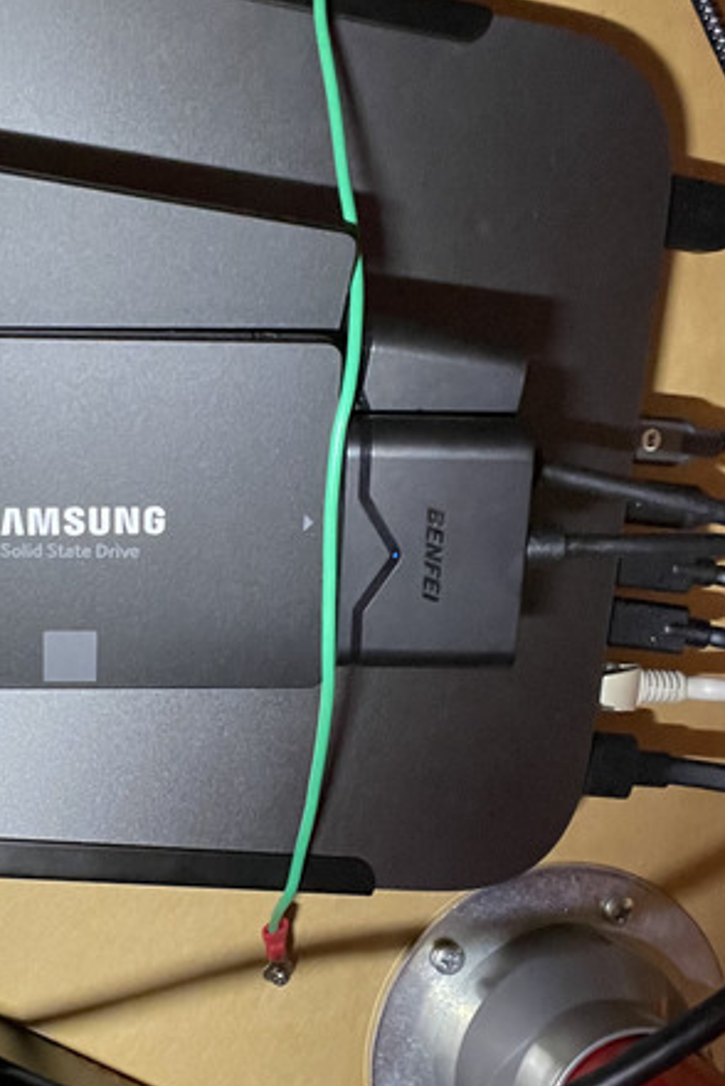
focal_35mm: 51
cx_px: 229
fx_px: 1538
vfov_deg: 38.8
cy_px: 582
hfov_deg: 26.3
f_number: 2.2
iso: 400
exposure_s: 1/35
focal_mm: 2.71
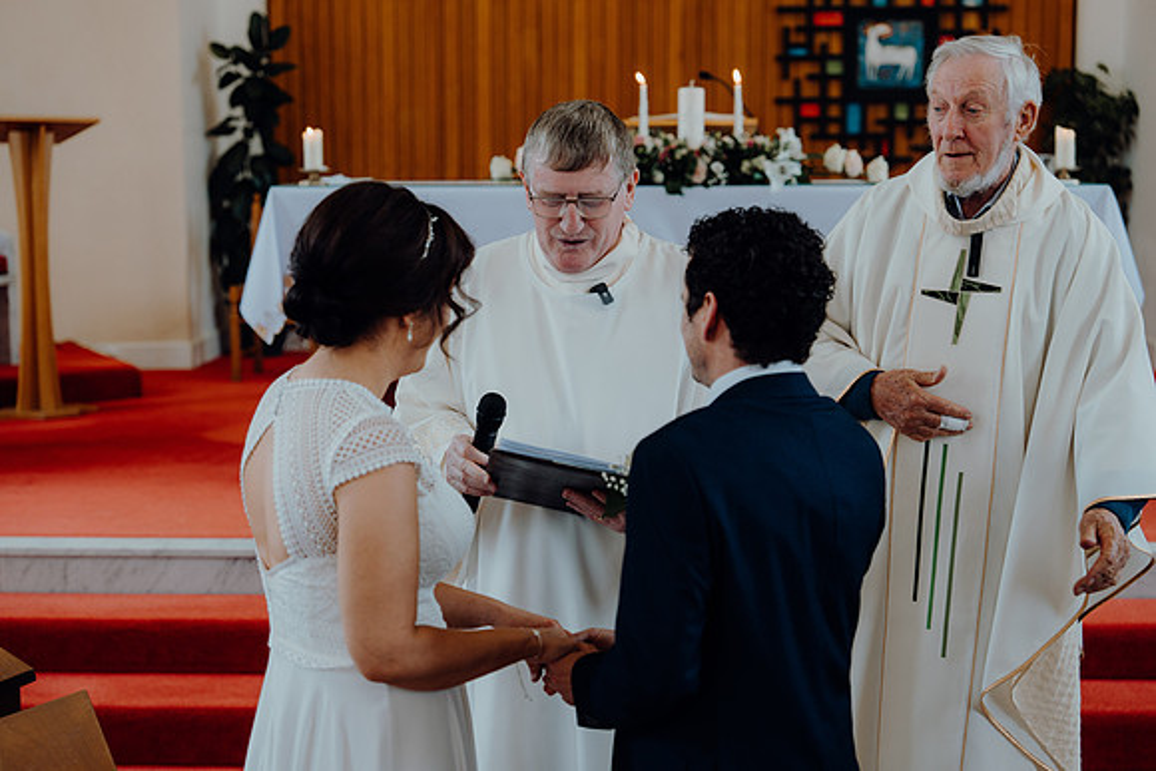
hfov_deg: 34.5
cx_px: 578
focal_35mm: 58
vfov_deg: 23.4
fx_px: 1863
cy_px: 386
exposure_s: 1/200
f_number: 2.8
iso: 400
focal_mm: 58
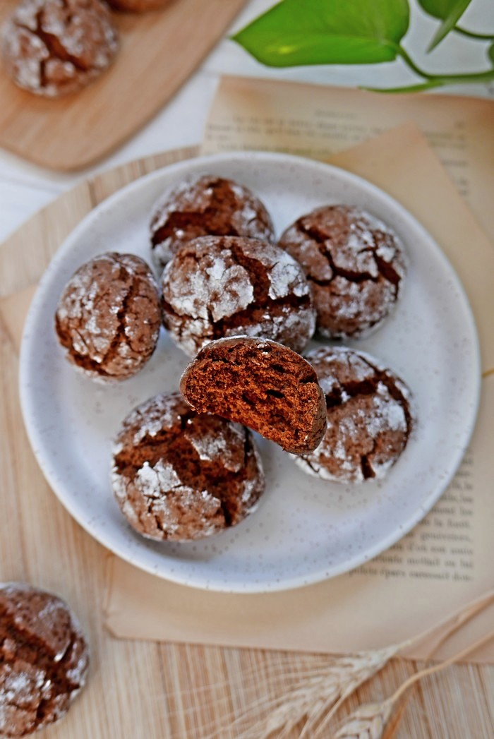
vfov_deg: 47.4
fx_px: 842
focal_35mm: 41
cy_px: 370
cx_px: 247
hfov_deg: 32.7
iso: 200
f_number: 2.5
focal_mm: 18.6
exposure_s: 1/125
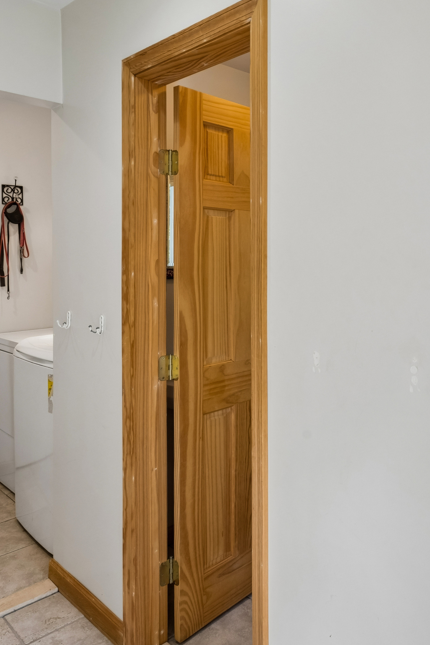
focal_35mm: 28
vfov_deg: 65.0
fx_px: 502
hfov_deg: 44.1
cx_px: 345
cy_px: 268
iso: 400
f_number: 13
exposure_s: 1/15
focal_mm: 14
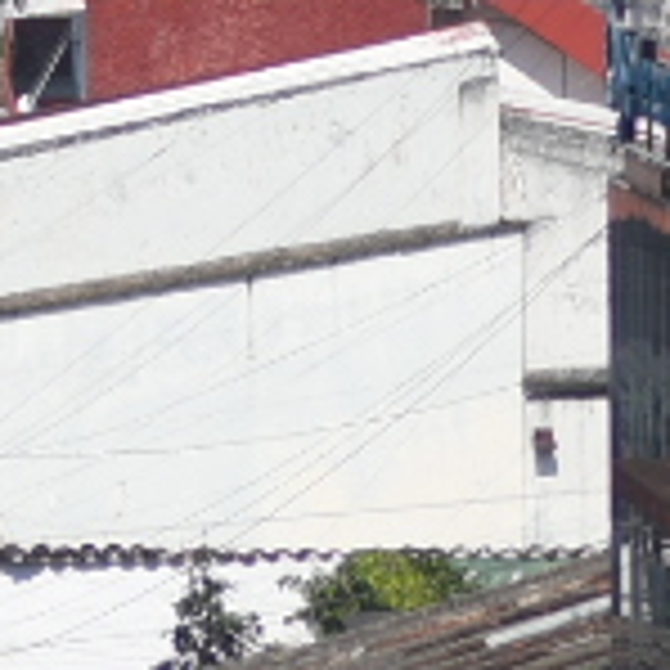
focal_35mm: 788
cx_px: -364
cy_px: 2158
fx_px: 17256
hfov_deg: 2.2
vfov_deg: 2.2
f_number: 2
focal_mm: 85
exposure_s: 1/4000
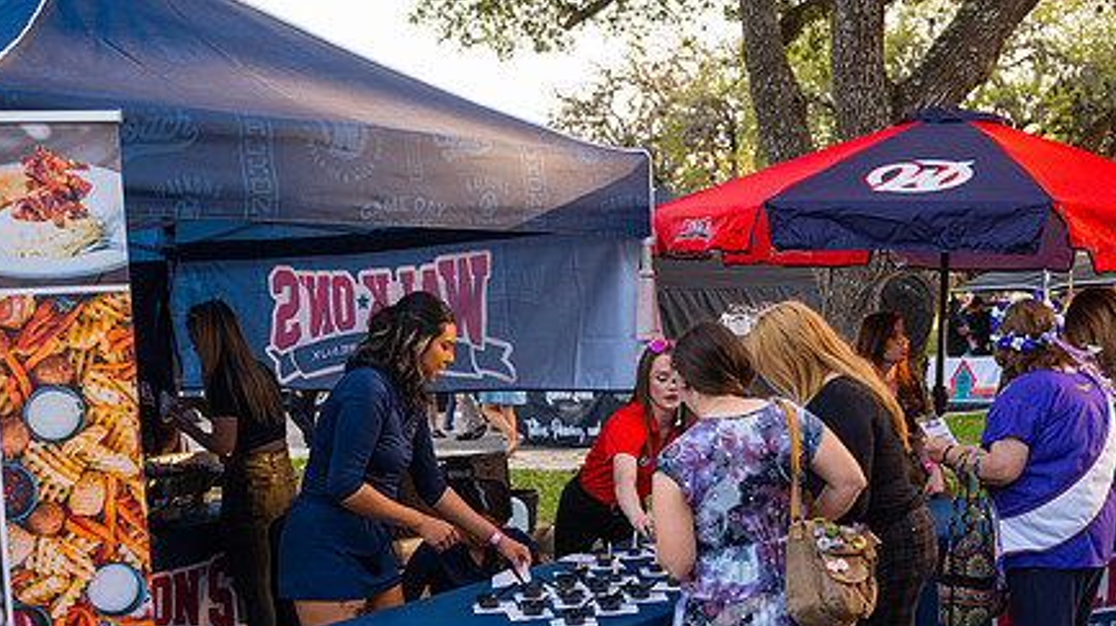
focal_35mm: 47
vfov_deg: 25.2
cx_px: 626
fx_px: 1390
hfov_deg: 43.7
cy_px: 453
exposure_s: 1/500
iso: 1250
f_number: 4
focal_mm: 33.5
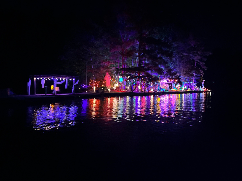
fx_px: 182
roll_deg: +0.7
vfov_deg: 53.1
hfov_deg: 67.3
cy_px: 90
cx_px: 121
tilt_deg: +0.3
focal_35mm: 26
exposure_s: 1/15
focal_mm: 5.7
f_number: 1.5
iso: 4000
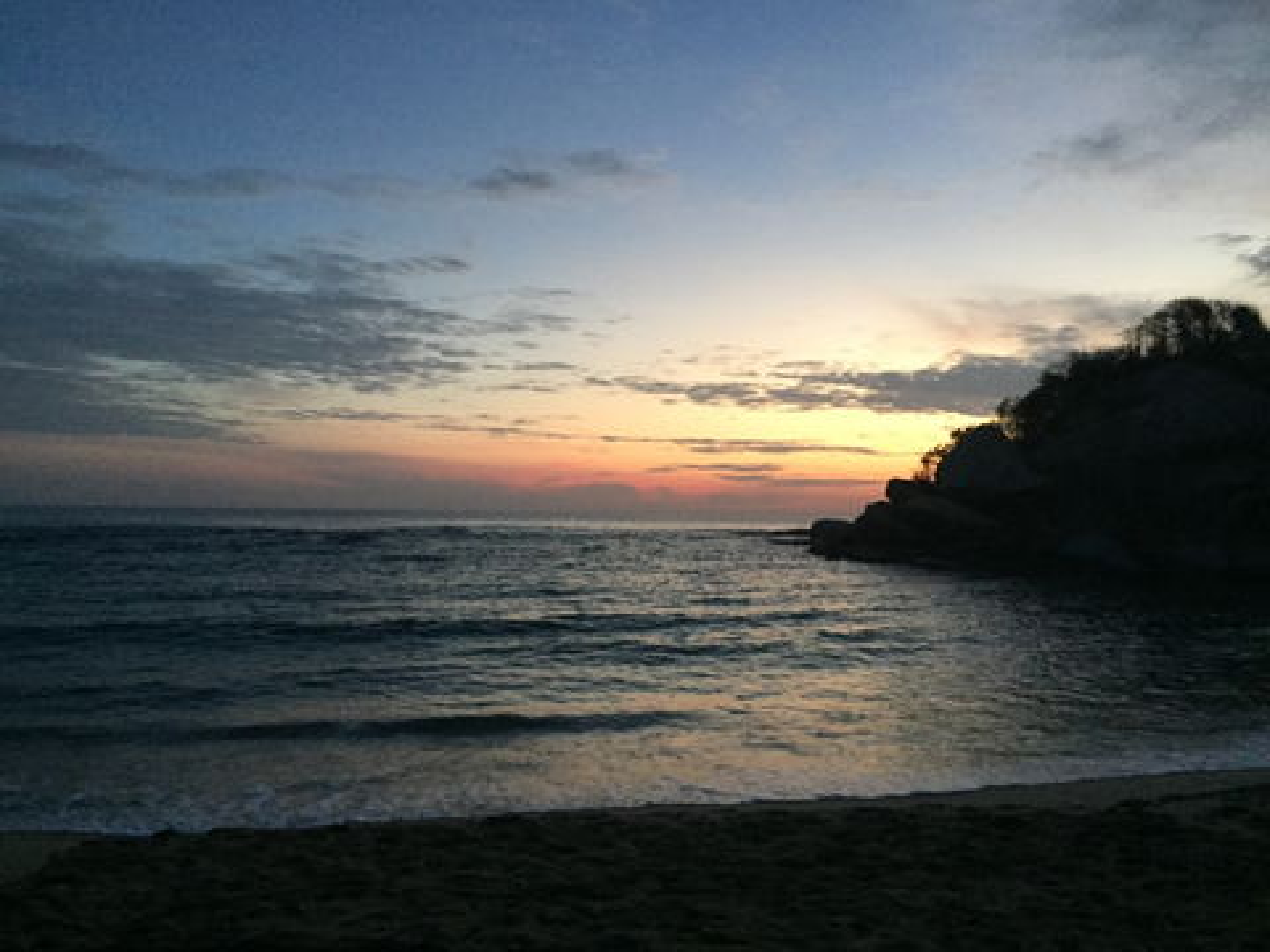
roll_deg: -2.1
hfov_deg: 61.7
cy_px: 476
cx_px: 635
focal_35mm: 29
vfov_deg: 48.2
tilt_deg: +4.0
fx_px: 1064
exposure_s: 1/30
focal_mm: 4.15
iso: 250
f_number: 2.2
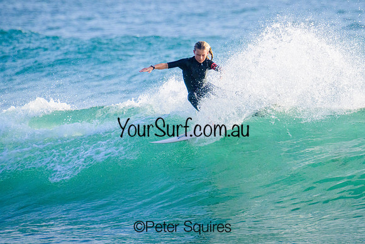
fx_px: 11112
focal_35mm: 1096
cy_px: 118
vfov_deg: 1.3
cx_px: 191
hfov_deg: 1.9
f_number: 13
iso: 2200
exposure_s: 1/2000
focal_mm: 800
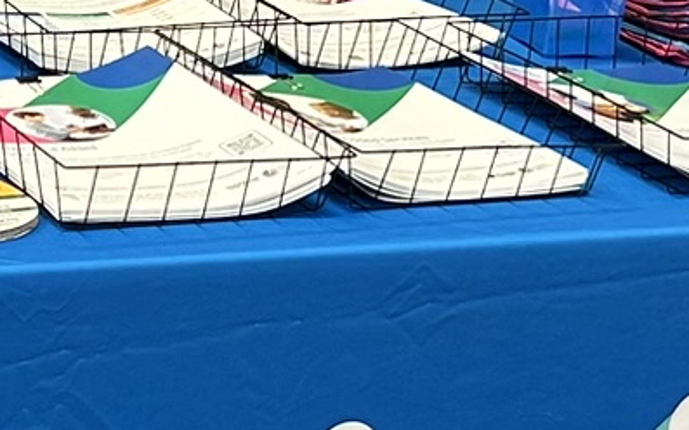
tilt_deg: -18.7
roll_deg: -6.6
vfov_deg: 9.2
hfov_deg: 14.5
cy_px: 244
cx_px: 24
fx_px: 2666
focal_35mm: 142
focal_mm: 5.7
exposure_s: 1/60
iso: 125
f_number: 1.5
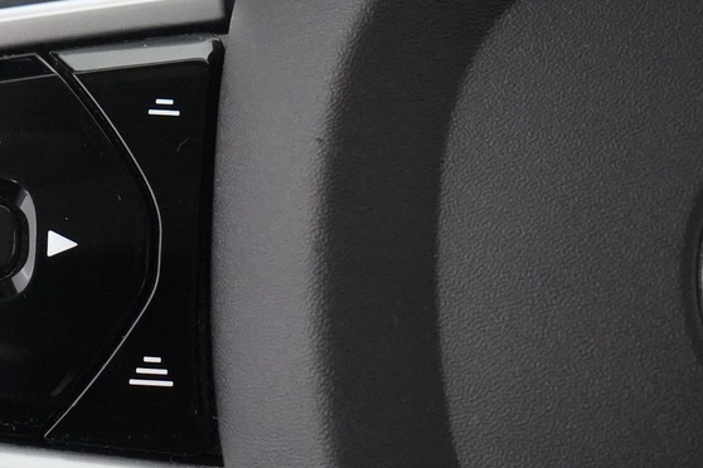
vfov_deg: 7.8
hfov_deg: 11.4
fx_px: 3456
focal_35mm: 177
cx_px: -87
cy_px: 260
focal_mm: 61
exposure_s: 1/60
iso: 12800
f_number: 5.6
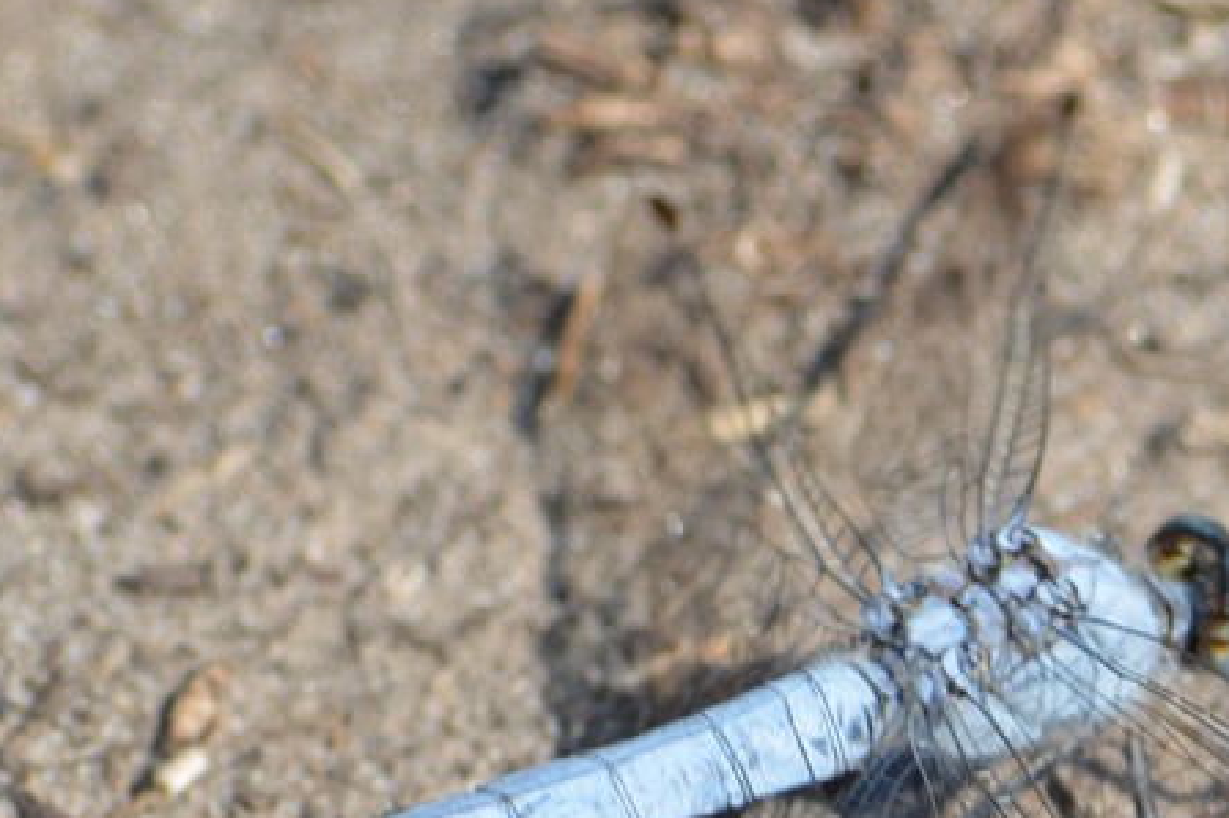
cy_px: 670
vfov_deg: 1.4
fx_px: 32919
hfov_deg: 2.1
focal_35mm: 965
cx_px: 771
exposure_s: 1/200
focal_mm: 300
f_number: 8
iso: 100
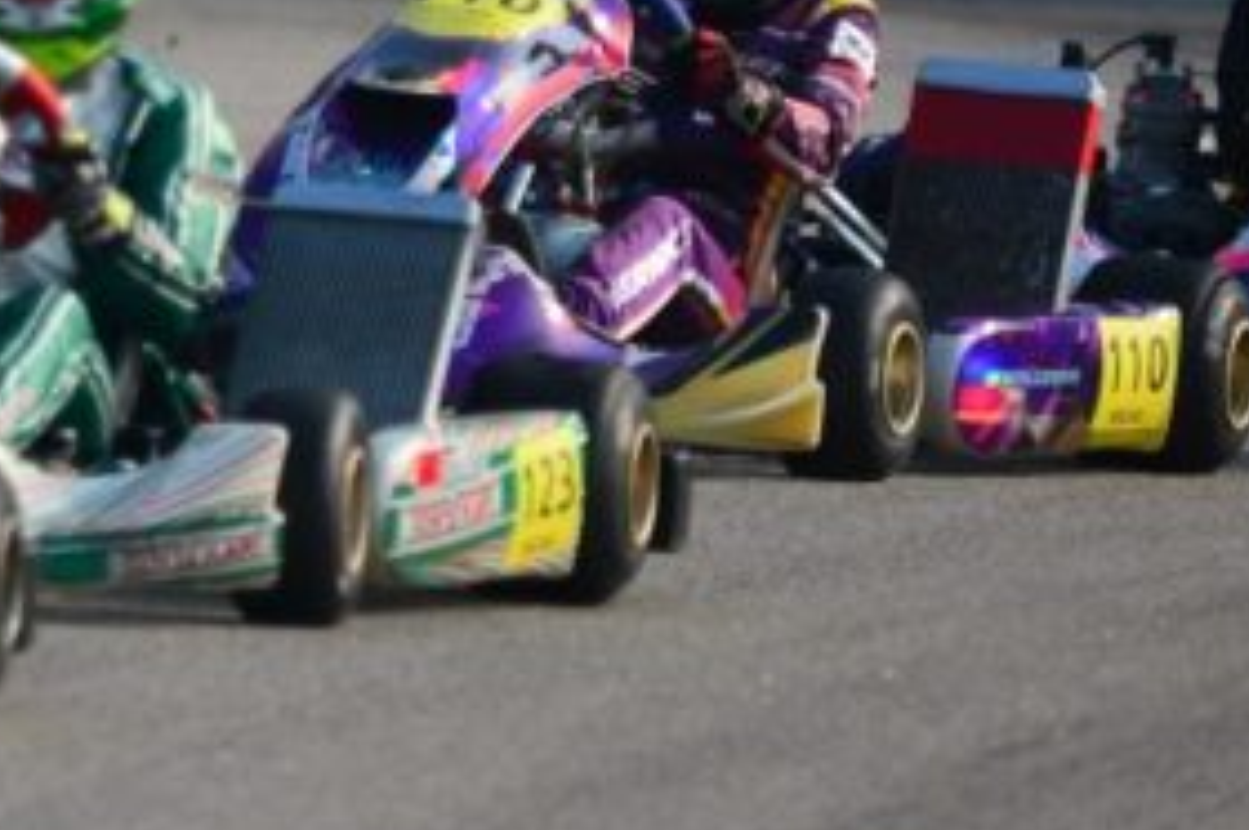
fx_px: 38050
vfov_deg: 1.2
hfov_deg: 1.9
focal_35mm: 1098
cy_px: -163
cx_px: -71
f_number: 4
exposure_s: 1/1250
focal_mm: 300
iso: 125
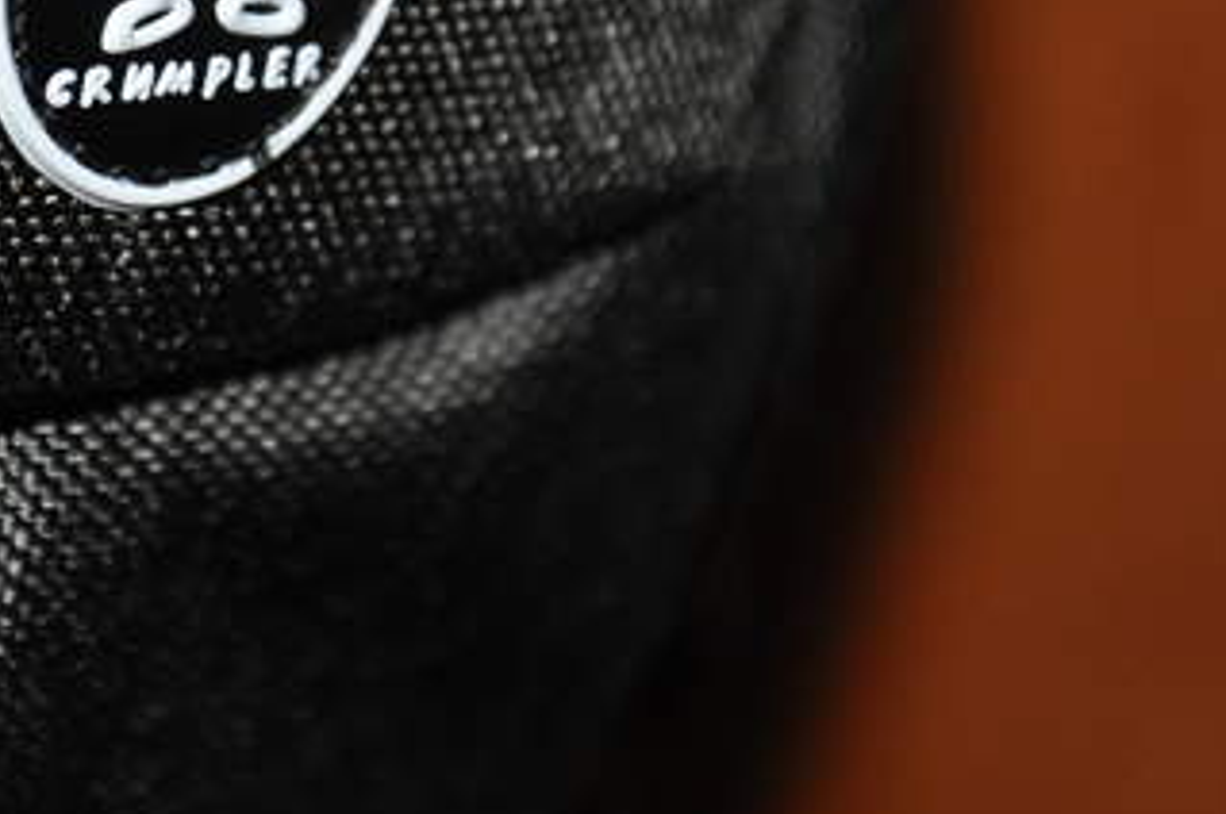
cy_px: 90
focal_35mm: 316
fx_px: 10750
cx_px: 261
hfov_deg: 6.5
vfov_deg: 4.3
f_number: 5.6
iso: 800
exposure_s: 1/60
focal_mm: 105
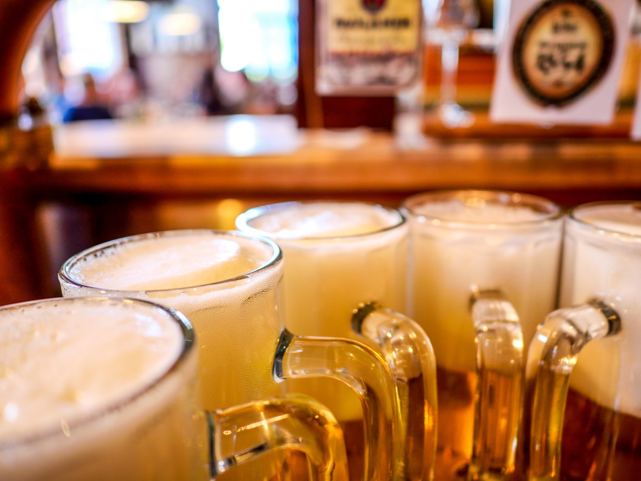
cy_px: 240
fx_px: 556
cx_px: 320
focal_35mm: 30
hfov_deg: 60.0
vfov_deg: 46.8
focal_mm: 15
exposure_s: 1/60
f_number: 1.7
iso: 500
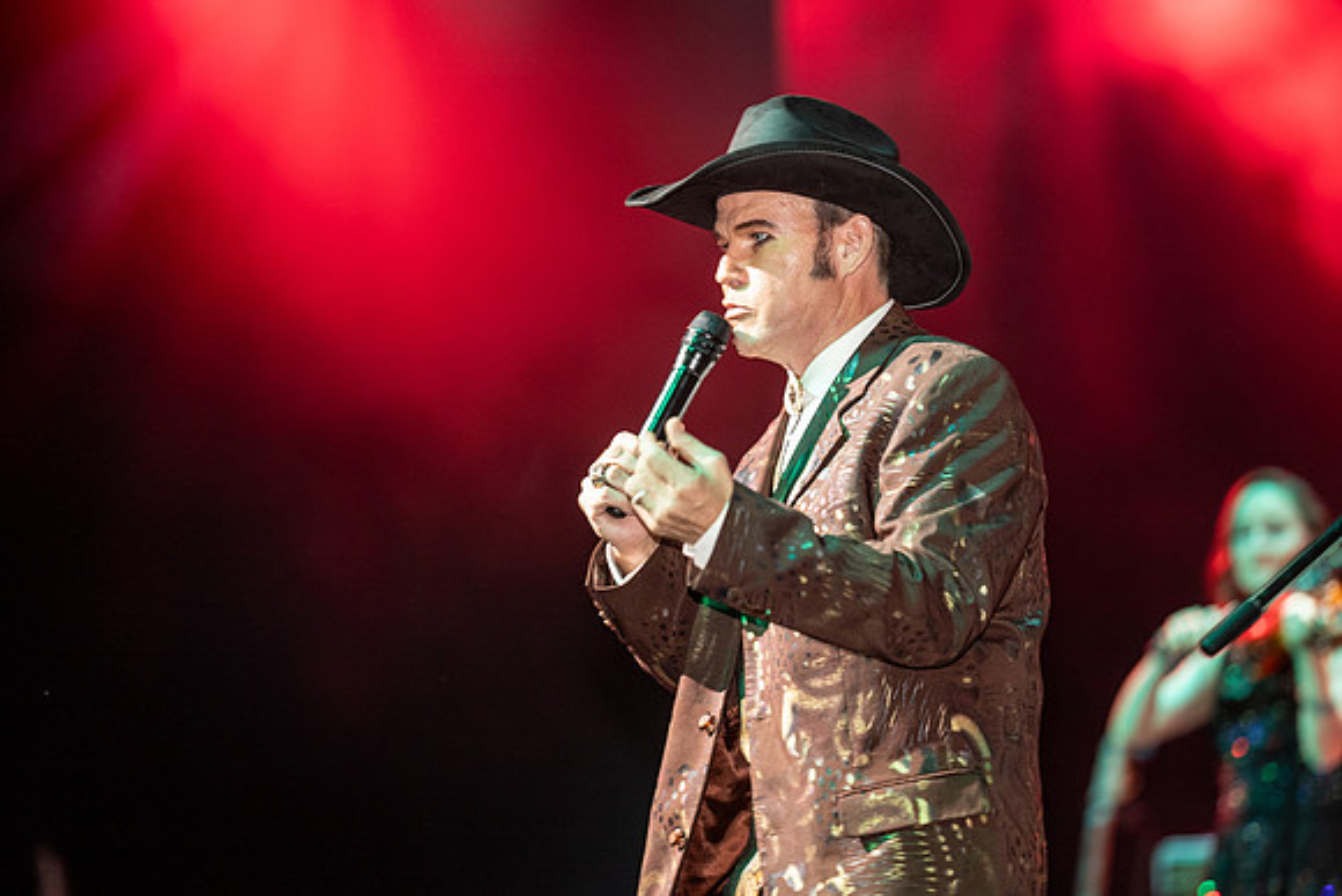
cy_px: 448
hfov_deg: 15.2
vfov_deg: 10.2
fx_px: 5033
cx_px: 671
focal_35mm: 135
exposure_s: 1/250
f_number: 1.8
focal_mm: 135
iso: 500
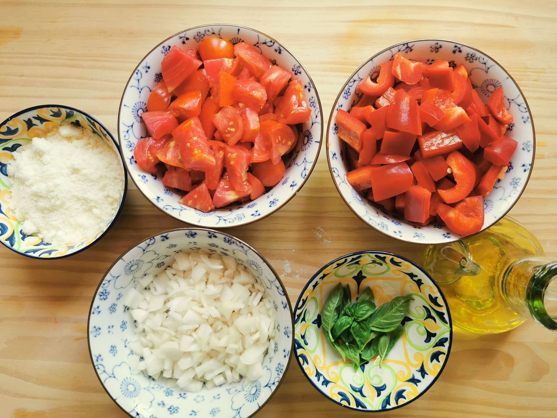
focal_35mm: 27
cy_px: 209
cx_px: 278
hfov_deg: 65.3
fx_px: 434
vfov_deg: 51.4
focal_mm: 5.56
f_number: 1.6
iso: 125
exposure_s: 1/100
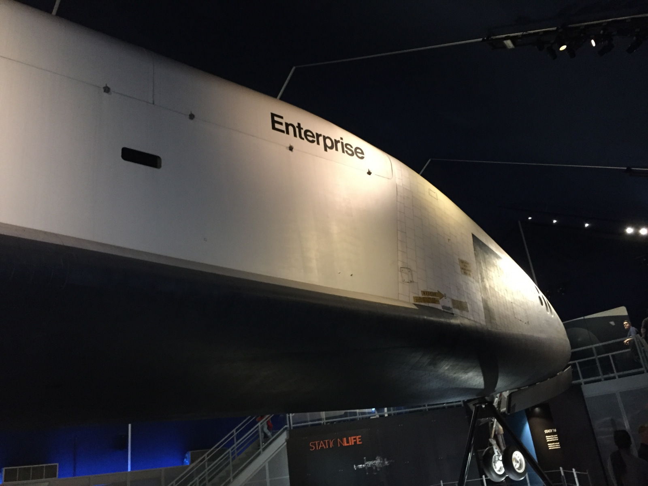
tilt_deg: +22.7
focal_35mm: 29
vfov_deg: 48.2
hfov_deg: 61.7
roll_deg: +6.0
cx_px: 324
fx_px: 543
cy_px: 243
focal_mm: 4.15
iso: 250
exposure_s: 1/15
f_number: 2.2
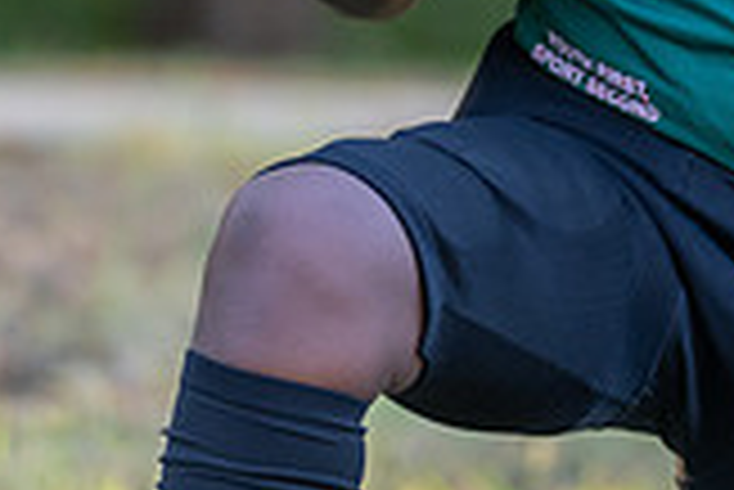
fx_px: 10387
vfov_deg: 2.7
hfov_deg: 4.0
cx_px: 791
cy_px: -379
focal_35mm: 509
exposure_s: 1/320
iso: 320
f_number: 2.8
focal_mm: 131
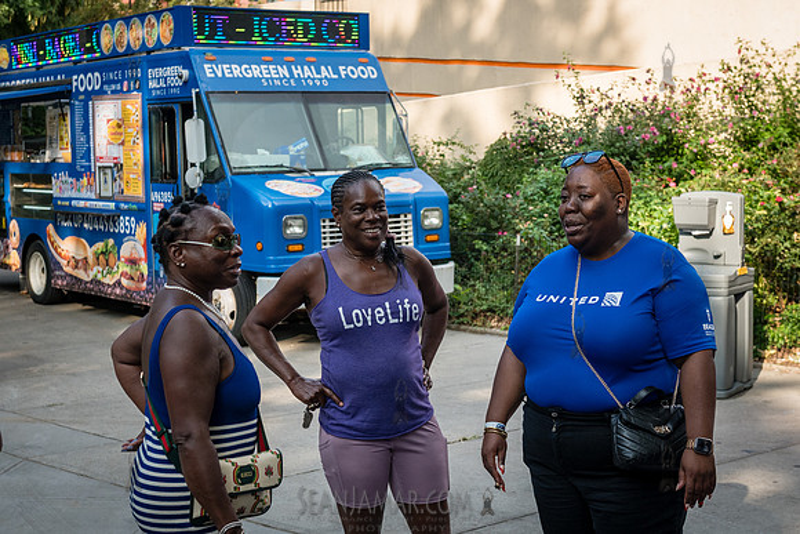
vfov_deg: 21.3
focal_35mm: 64
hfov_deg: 31.5
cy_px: 256
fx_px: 1418
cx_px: 391
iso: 1000
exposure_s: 1/1600
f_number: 4.5
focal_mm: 44
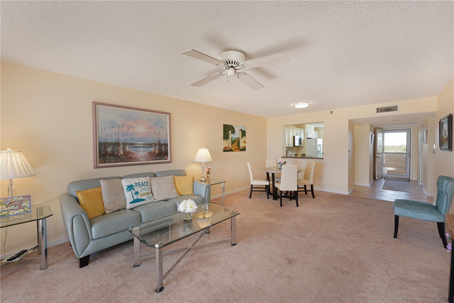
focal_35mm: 14
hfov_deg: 104.3
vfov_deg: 81.2
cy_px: 152
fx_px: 177
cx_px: 227
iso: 100
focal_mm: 14
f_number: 9
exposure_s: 1/2
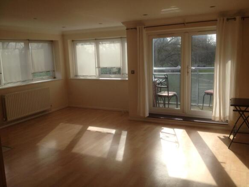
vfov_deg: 40.7
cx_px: 124
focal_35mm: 35
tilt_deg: -12.7
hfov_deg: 52.6
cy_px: 94
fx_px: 252
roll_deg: +1.8
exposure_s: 1/563
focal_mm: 4.28
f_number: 2.4
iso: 50
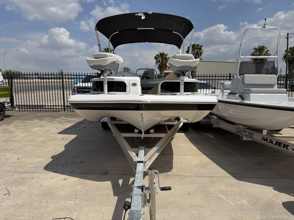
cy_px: 110
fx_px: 204
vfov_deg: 56.8
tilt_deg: -4.8
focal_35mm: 24
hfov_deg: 71.6
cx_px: 147
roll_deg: +0.6
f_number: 1.78
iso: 80
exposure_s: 1/10309
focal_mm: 6.76
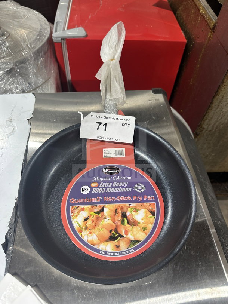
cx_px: 114
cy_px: 152
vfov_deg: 71.6
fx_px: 211
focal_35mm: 24
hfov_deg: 56.8
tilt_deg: -55.0
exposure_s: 1/73
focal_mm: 6.86
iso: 250
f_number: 1.78
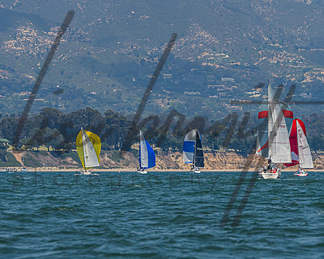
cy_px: 81
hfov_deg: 4.9
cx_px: 153
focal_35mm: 393
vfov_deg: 3.9
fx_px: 3768
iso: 400
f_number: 8
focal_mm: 220
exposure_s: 1/2500
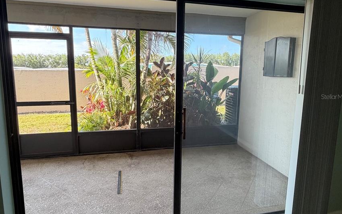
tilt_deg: -6.8
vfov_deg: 57.2
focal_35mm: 21
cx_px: 168
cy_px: 97
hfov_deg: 82.3
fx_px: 196
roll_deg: -0.1
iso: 100
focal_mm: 2.22
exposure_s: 1/120
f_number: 2.2
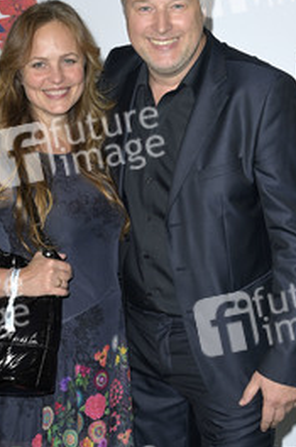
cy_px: 232
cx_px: 127
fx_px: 1090
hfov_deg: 15.5
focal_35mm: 88
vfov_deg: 23.2
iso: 640
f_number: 6.3
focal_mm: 58
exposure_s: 1/250
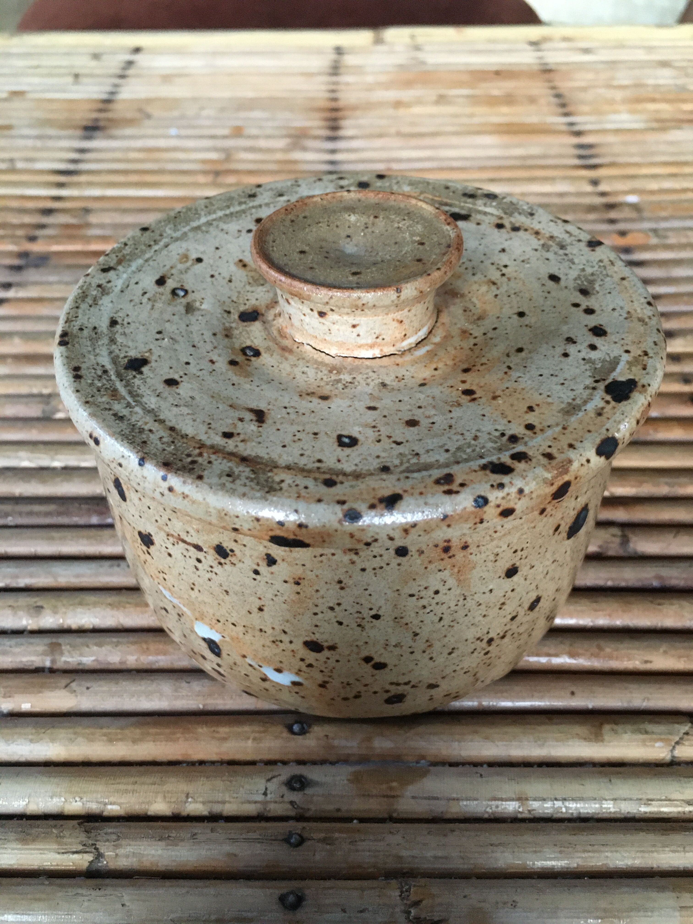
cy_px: 462
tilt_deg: -43.1
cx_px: 346
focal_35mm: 29
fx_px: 774
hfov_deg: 48.2
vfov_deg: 61.7
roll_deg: -2.9
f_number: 2.2
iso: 250
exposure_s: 1/17
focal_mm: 4.15
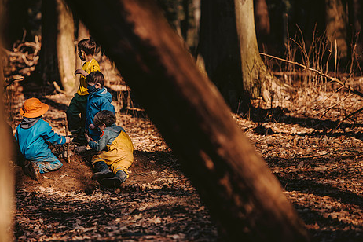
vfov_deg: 5.5
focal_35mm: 251
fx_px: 2531
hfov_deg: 8.2
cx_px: 137
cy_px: 106
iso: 640
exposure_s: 1/1250
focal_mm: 200
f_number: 2.8
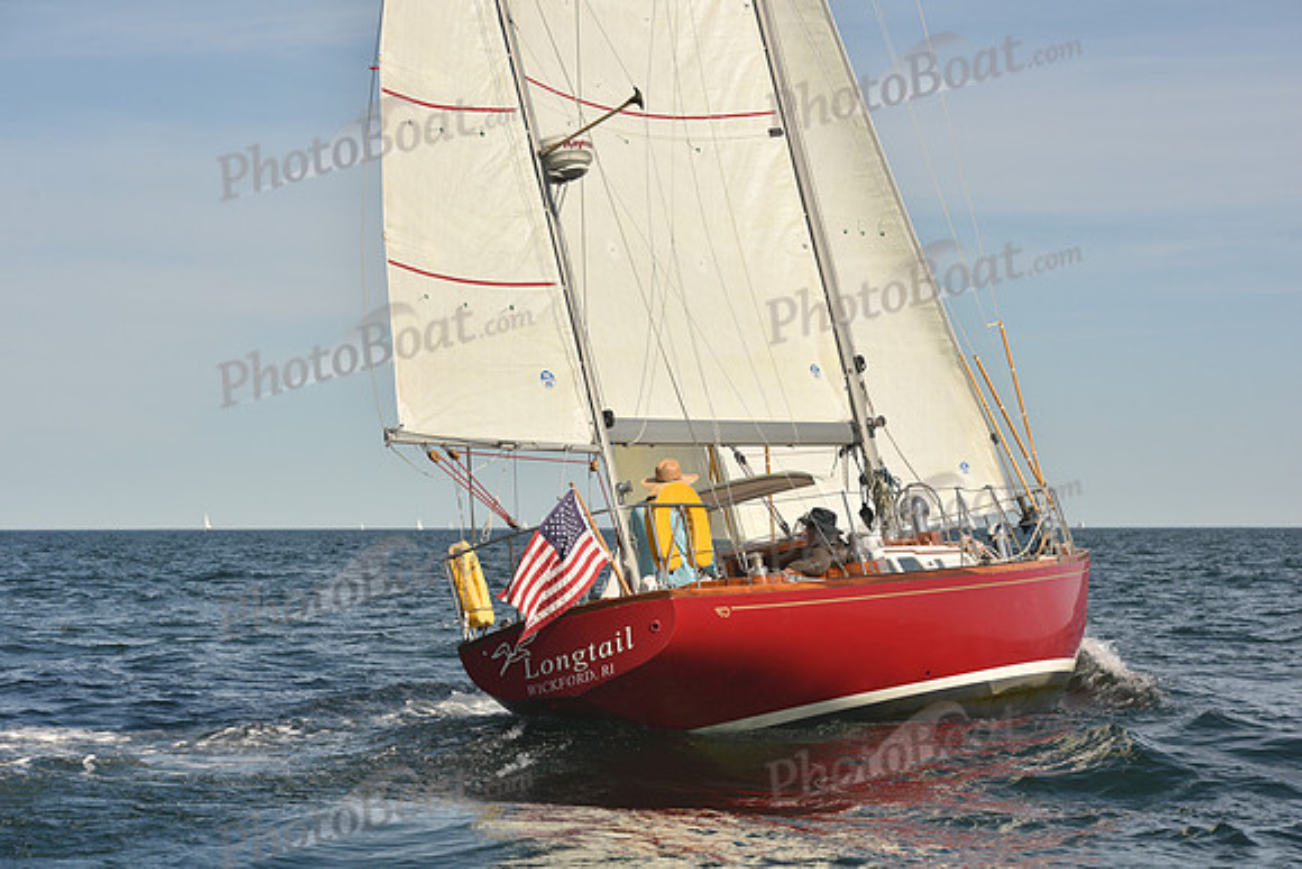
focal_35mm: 85
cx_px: 651
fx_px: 3075
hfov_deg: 23.9
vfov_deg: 16.1
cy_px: 434
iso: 250
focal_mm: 85
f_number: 8
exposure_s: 1/640
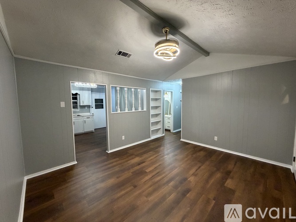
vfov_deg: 85.7
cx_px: 148
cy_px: 111
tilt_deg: -4.2
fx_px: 120
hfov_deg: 102.1
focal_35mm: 14
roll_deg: +0.7
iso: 400
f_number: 2.2
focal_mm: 2.22
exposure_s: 1/60
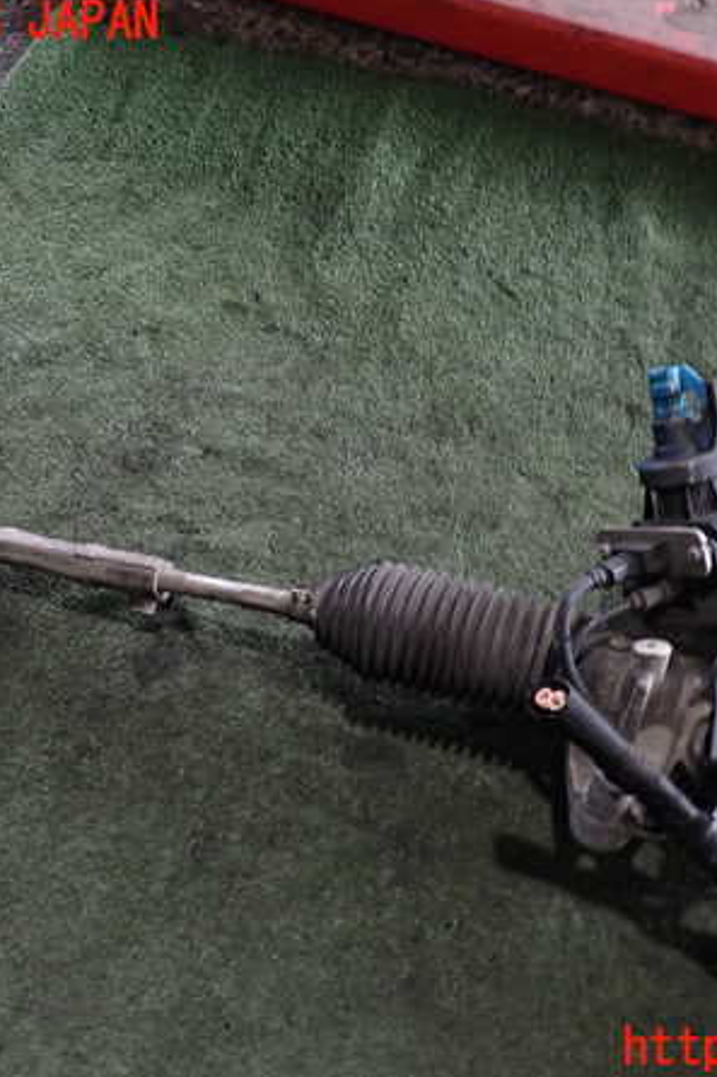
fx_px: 1256
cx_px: 444
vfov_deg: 46.4
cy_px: 536
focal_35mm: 42
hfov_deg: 31.7
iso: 320
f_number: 2.3
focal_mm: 5.4
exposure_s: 1/30
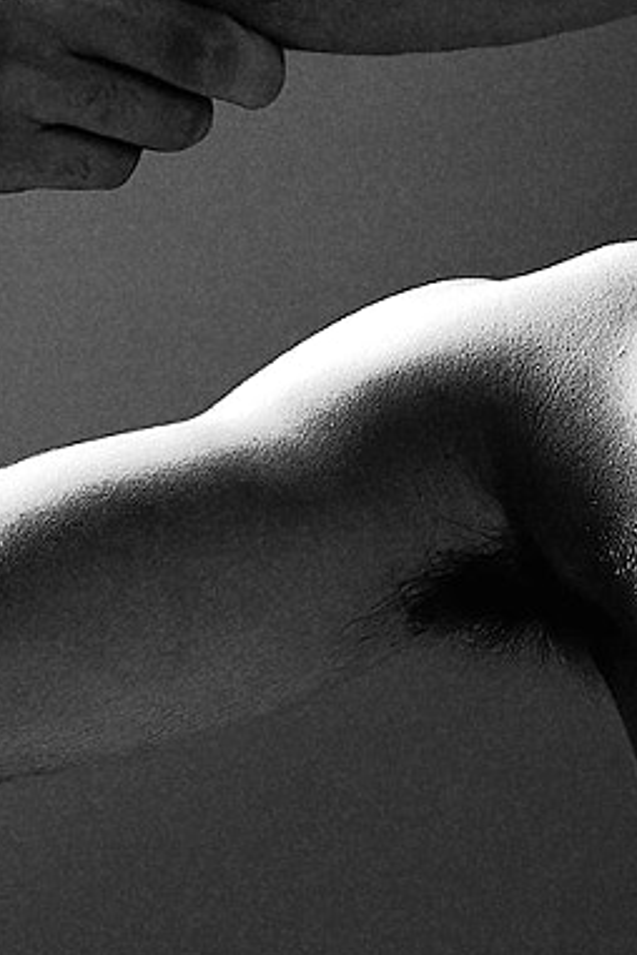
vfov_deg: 9.8
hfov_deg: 6.5
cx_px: 757
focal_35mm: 210
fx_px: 5573
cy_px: 246
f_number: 5.6
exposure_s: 1/200
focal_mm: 50
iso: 100
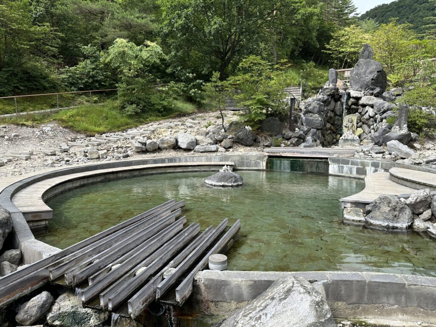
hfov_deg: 71.6
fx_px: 302
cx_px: 218
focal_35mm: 24
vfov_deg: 56.8
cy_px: 164
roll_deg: +0.1
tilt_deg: -4.1
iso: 80
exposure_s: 1/1988
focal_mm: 6.86
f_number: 1.78
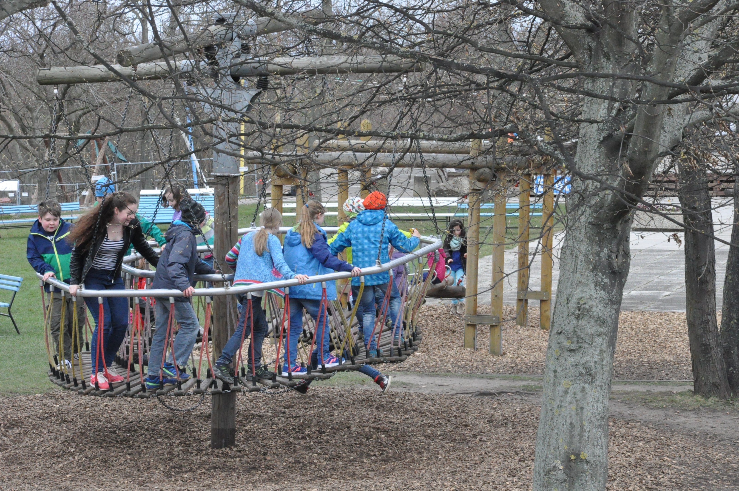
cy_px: 246
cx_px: 370
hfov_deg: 14.0
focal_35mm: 147
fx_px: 3014
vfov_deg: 9.3
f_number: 14
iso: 3200
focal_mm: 98
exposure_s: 1/800
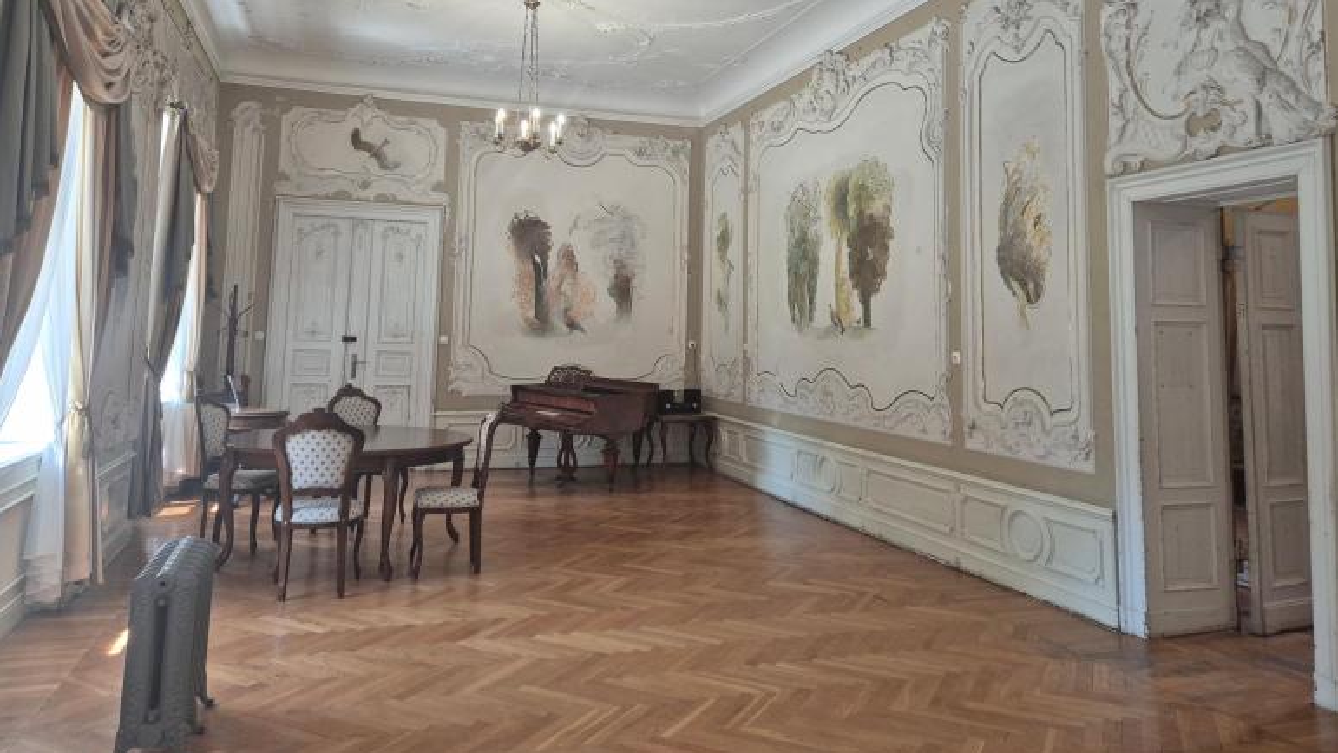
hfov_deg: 71.9
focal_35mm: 26
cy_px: 267
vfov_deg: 43.9
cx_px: 665
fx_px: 923
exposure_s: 1/100
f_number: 1.8
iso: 160
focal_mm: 5.4
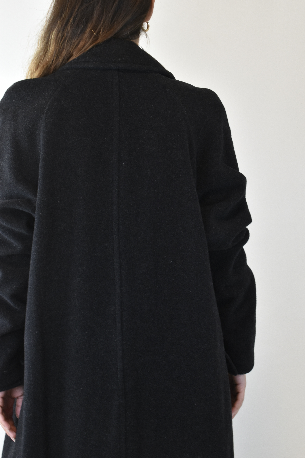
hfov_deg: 21.6
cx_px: 152
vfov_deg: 31.9
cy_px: 229
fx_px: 801
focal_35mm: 63
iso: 1000
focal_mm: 42
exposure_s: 1/25
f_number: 13
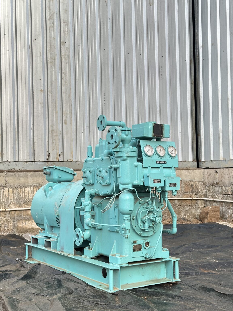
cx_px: 116
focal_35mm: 48
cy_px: 156
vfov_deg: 39.7
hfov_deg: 30.3
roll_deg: +1.1
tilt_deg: +3.3
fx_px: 431
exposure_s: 1/200
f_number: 1.78
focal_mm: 6.86
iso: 64
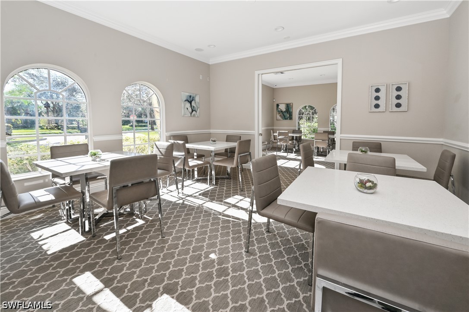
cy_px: 156
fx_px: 182
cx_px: 234
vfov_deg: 81.1
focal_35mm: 14
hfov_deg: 104.3
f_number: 11
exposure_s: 1/25
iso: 125
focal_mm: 14
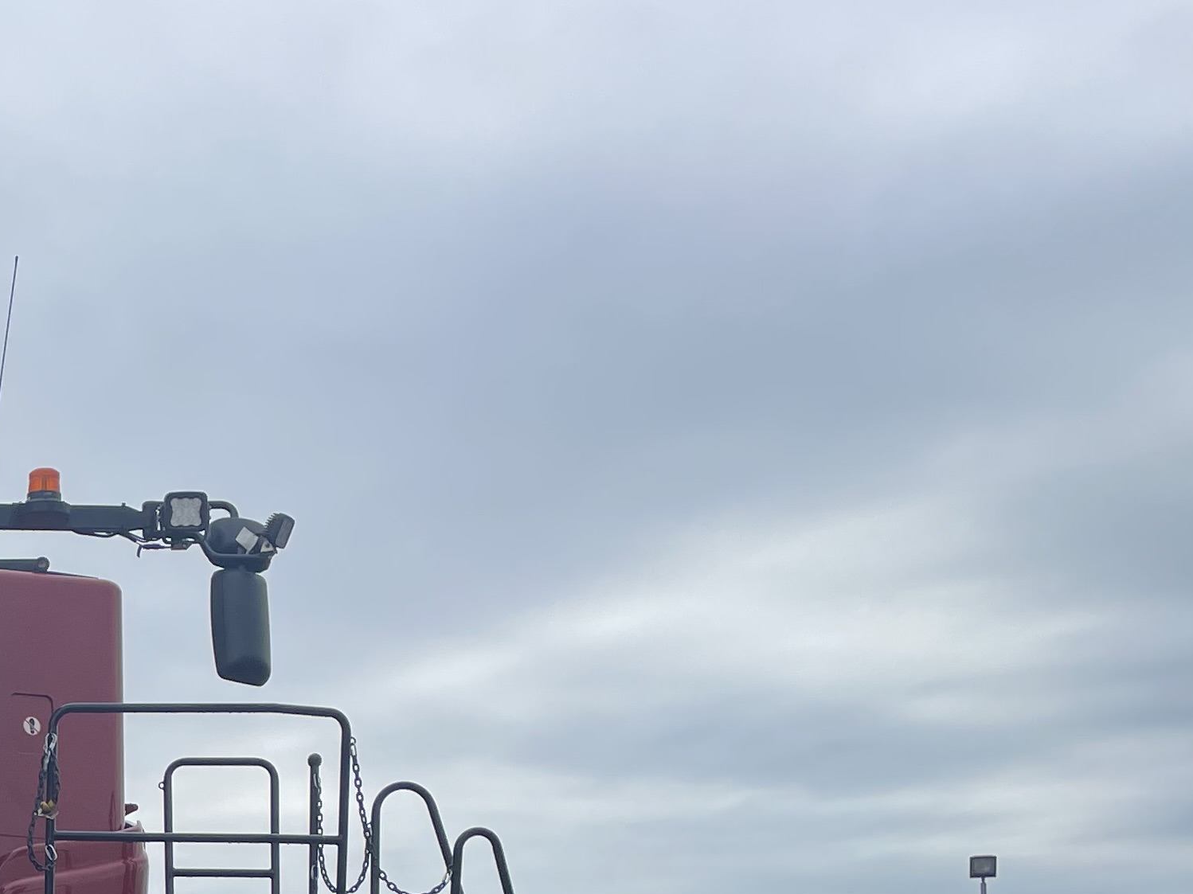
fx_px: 2412
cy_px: 1064
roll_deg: +0.3
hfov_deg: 24.5
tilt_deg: +3.7
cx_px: -325
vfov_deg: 19.8
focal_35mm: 70
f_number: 1.6
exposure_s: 1/1916
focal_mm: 4.2
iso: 32
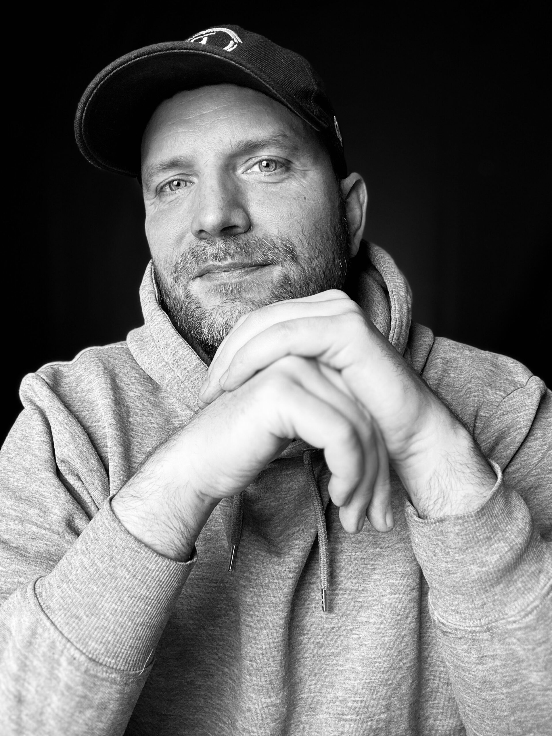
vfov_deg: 60.0
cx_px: 276
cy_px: 368
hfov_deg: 46.8
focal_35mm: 30
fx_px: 638
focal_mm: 2.69
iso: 40
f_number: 1.9
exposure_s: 1/50
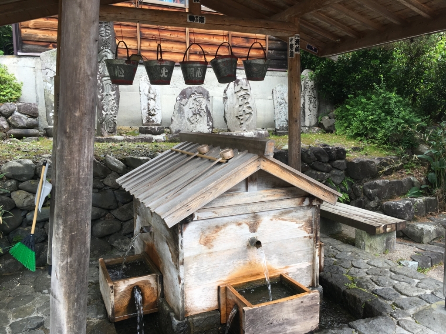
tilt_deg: -8.5
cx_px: 223
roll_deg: +0.7
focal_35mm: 29
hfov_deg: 61.7
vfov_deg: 48.2
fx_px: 374
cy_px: 167
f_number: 2.2
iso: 25
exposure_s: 1/120
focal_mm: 4.15
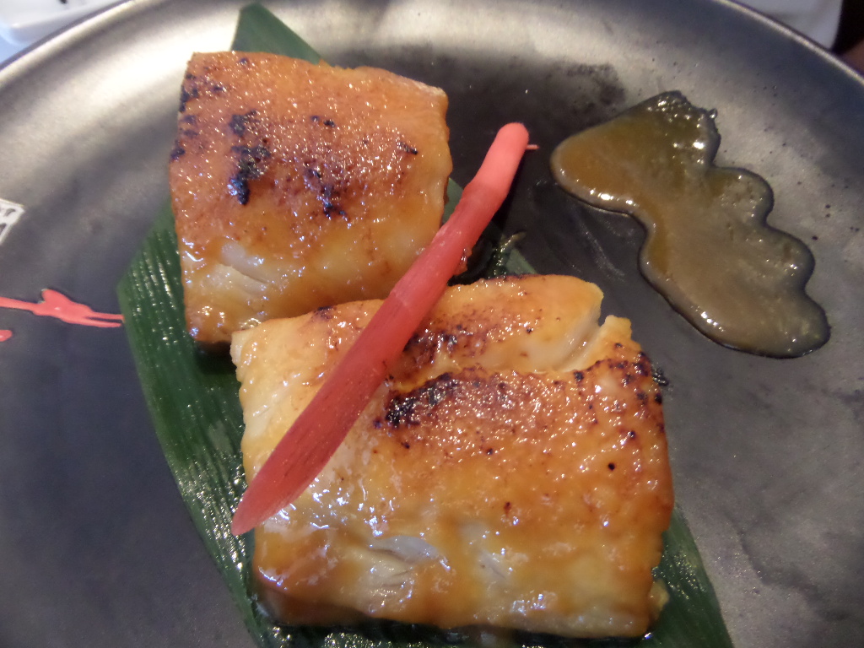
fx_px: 599
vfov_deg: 56.8
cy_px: 324
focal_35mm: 24
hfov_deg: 71.6
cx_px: 432
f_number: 3.2
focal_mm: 4
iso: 480
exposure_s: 1/20
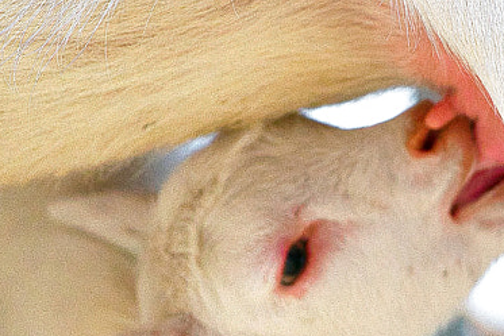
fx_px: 12002
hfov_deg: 2.4
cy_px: 221
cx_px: 404
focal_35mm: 857
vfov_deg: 1.6
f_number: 2.8
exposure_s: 1/200
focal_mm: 200
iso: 1600
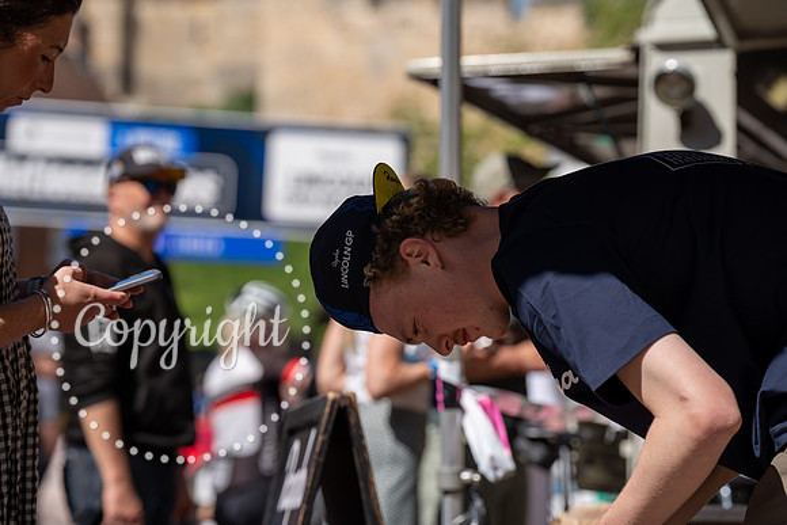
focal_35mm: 135
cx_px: 394
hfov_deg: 15.2
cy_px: 262
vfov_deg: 10.2
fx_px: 2952
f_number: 4.5
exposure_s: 1/1250
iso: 100
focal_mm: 135
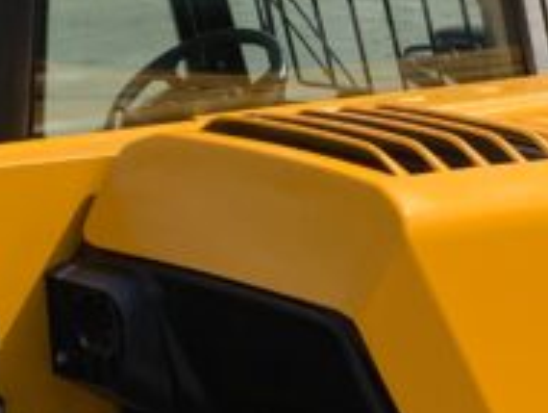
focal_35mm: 156
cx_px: 366
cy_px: 338
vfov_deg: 9.5
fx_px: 2473
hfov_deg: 12.6
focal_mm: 3
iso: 16
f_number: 1.8
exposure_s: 1/1730
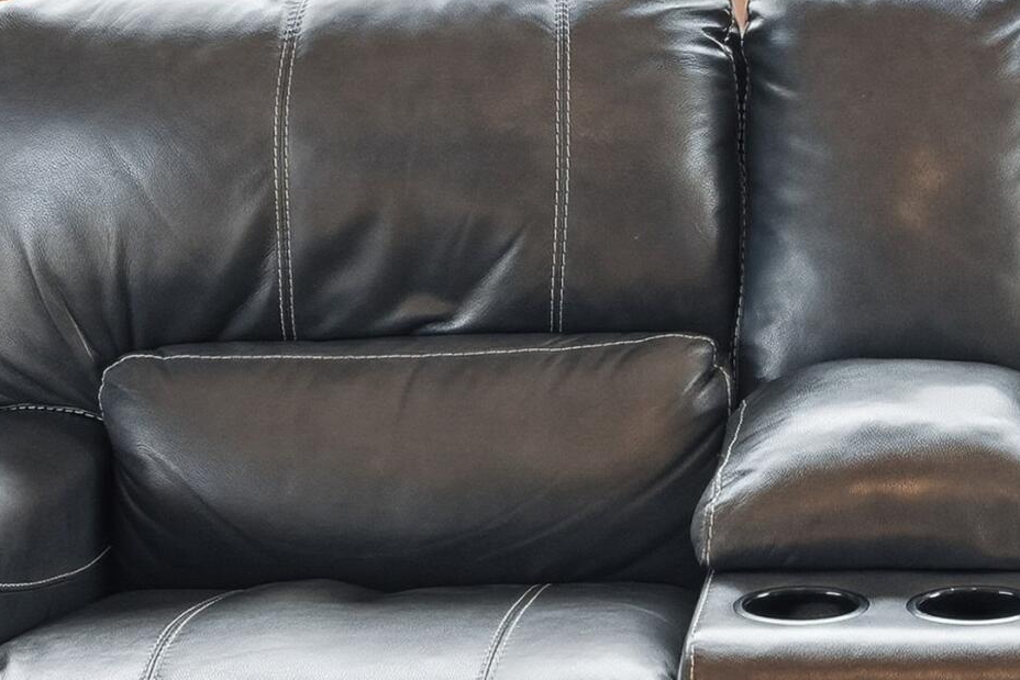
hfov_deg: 20.2
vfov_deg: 13.4
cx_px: 942
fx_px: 2794
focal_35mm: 99
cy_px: -208
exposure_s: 1/320
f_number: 9
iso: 100
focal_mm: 30.5
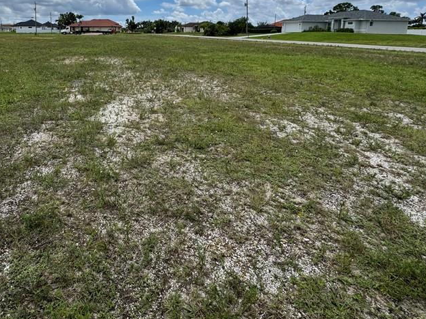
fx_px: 283
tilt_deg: -9.5
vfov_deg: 56.1
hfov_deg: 71.6
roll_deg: -0.1
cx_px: 140
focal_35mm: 23
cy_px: 81
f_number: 2.2
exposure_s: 1/3106
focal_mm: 2.22
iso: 50
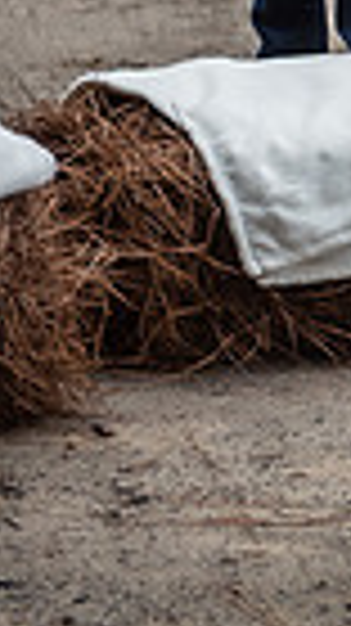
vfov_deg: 7.0
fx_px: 5089
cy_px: -146
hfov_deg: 3.8
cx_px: 1210
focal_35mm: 307
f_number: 2.8
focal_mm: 70
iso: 100
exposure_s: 1/320
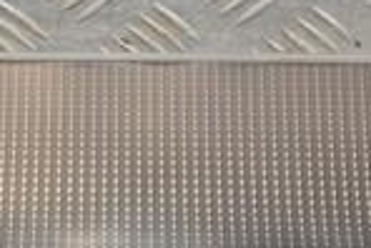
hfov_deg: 9.9
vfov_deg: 6.7
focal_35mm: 207
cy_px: 110
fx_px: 2135
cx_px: 130
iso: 800
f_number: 6.3
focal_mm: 34
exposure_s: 1/200
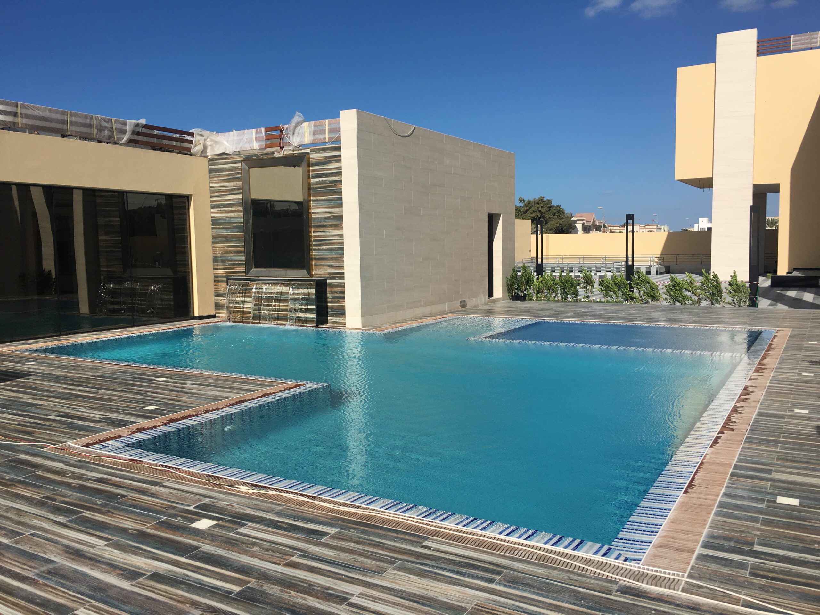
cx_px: 410
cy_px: 308
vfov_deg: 48.2
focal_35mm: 29
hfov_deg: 61.7
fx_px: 687
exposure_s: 1/3663
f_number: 2.2
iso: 25
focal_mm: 4.15
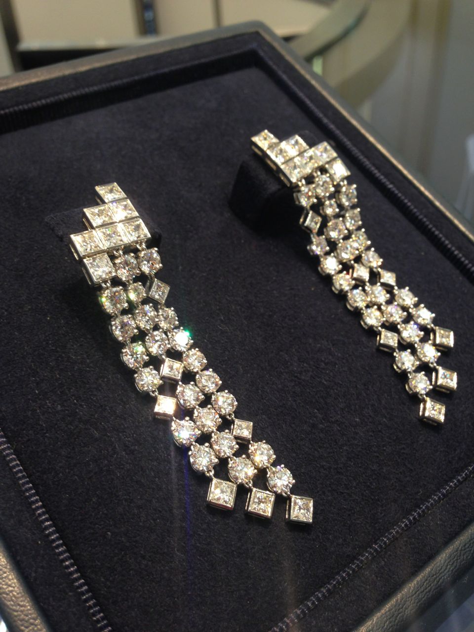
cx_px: 237
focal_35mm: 33
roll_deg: +2.5
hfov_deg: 42.9
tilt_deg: -35.8
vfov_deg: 55.4
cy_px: 316
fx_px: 602
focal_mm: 4.12
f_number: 2.4
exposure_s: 1/20
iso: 50
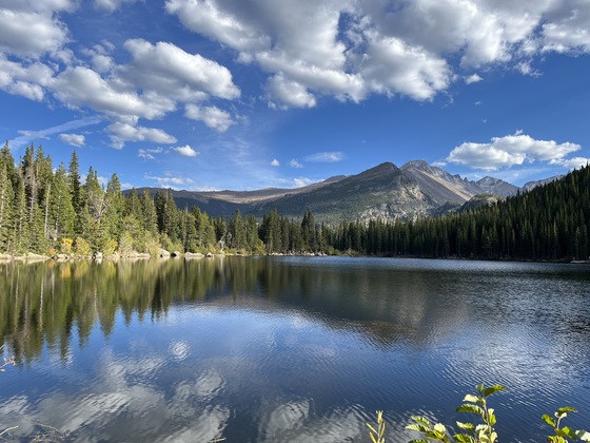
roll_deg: -1.1
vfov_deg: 53.1
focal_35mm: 26
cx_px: 295
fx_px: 443
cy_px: 222
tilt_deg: +3.3
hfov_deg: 67.3
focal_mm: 5.1
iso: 50
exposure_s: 1/2062
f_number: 1.6
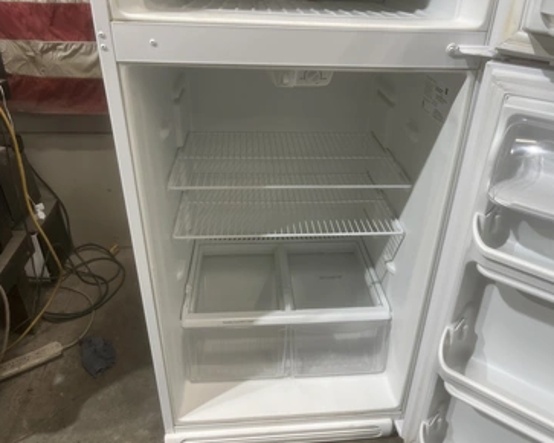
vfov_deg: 51.5
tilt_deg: -30.6
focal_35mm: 28
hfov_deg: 62.2
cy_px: 225
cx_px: 296
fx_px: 459
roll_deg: -1.7
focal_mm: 5.1
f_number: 1.6
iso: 64
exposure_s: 1/60
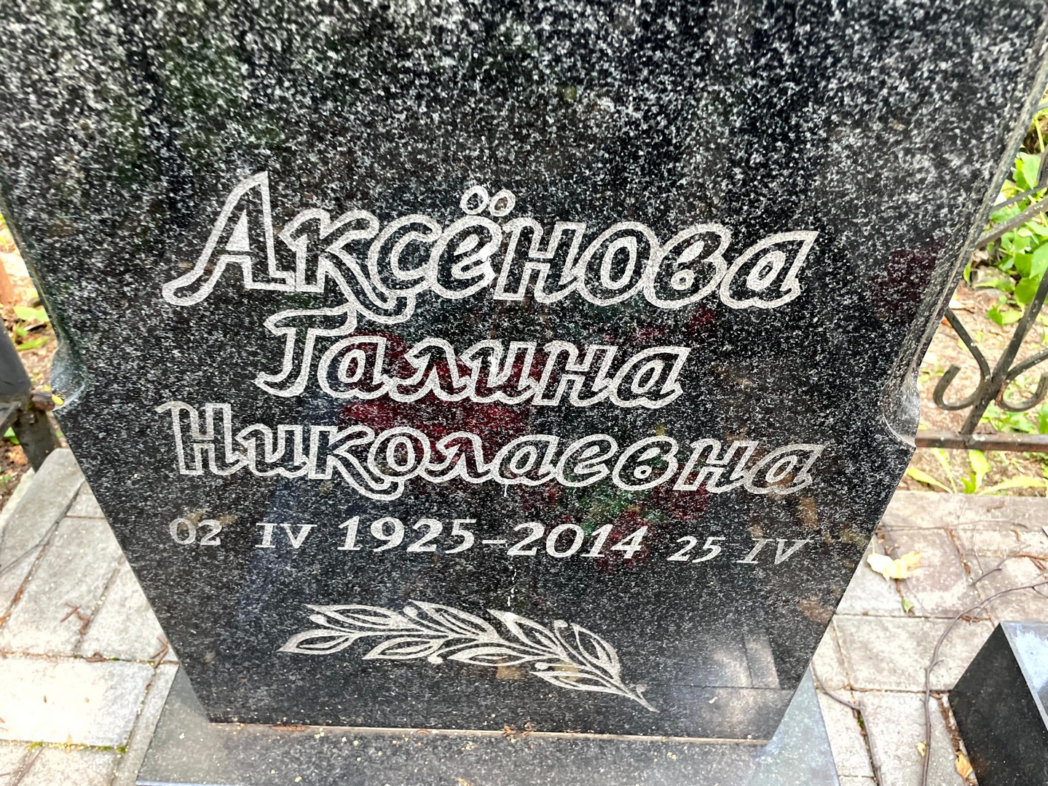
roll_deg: -4.4
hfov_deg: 67.3
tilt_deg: -43.9
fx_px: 787
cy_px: 393
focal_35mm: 26
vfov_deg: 53.1
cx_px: 524
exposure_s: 1/102
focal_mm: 4.2
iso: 125
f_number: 1.6
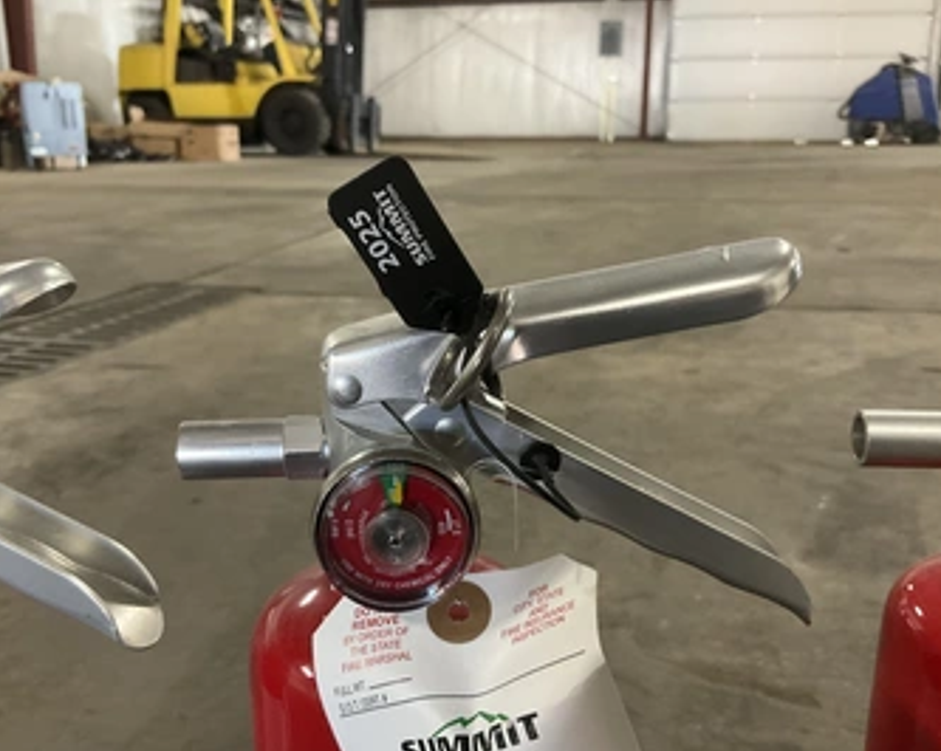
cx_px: 463
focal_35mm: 34
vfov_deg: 43.3
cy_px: 398
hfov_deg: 52.9
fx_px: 946
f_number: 1.8
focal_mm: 3
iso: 250
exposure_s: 1/60
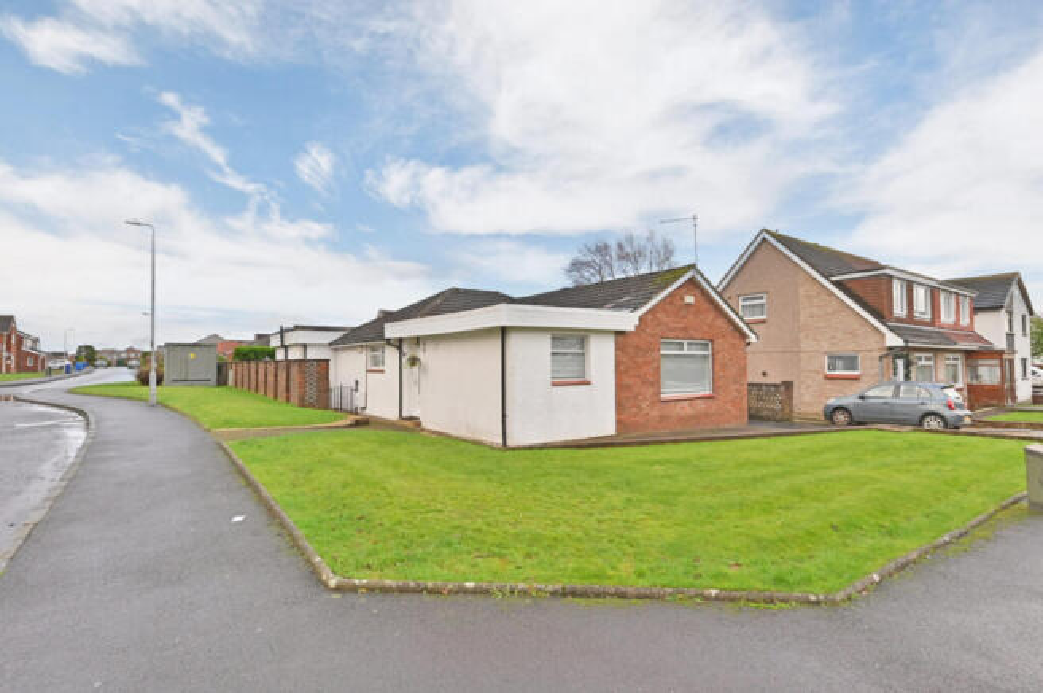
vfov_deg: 67.3
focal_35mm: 18
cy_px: 346
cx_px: 522
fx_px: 521
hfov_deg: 90.1
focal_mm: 18
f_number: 22
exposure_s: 1/100
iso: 2500
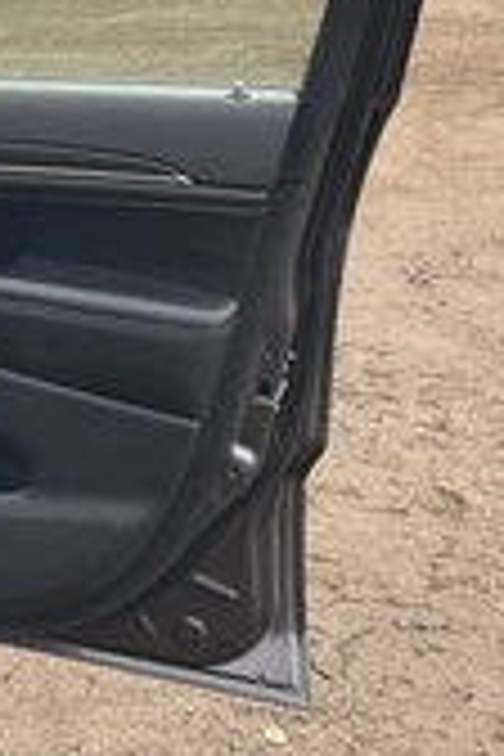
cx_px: -99
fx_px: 1512
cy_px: 248
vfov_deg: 27.9
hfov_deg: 18.0
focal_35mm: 72
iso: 32
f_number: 1.8
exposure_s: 1/122
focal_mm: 3
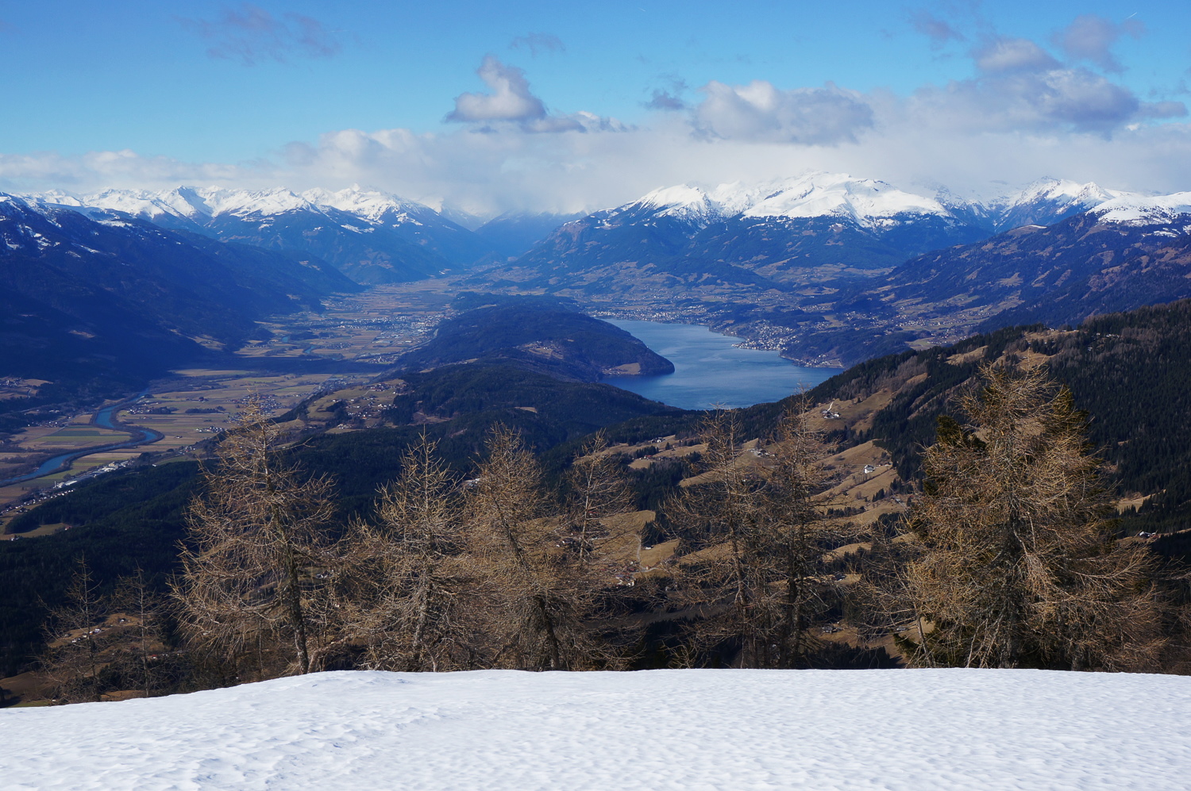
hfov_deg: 41.1
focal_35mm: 48
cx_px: 596
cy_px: 396
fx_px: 1586
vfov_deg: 28.0
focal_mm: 32
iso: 100
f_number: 13
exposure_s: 1/200
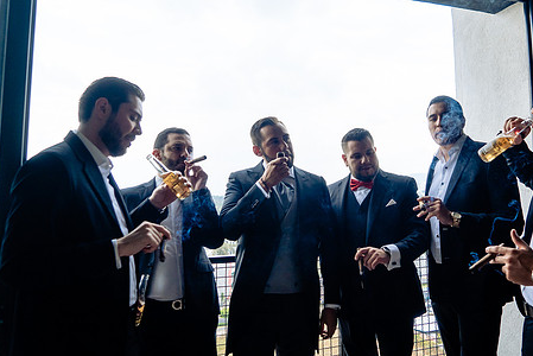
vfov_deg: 42.2
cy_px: 144
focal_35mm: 31
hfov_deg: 59.5
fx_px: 459
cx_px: 330
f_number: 4
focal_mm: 24
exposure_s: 1/1000
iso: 640
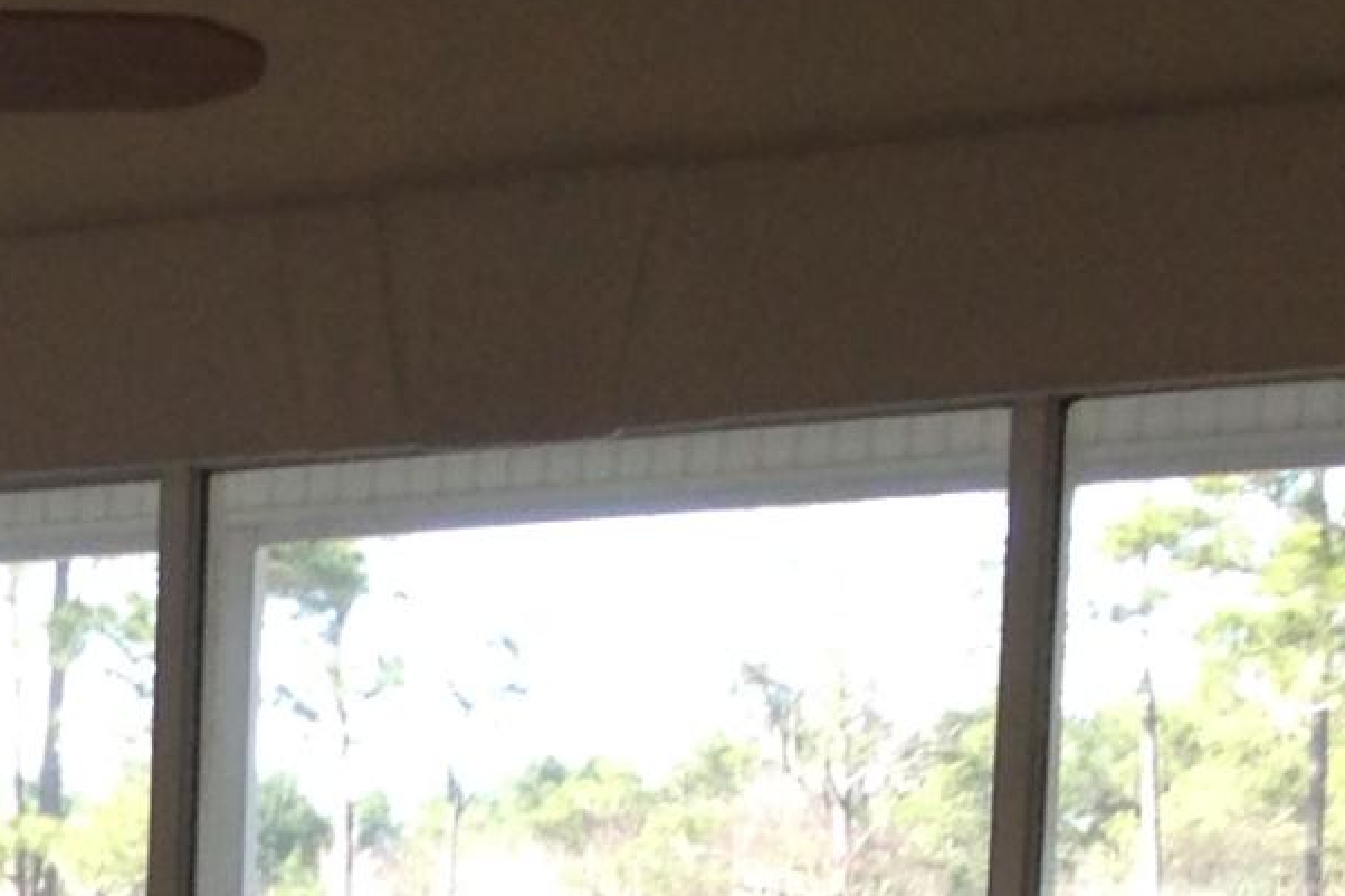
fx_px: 6387
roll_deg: +0.7
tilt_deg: -8.0
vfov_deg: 7.6
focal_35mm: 171
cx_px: -1142
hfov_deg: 11.1
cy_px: 2018
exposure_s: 1/60
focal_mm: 4.12
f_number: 2.4
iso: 50
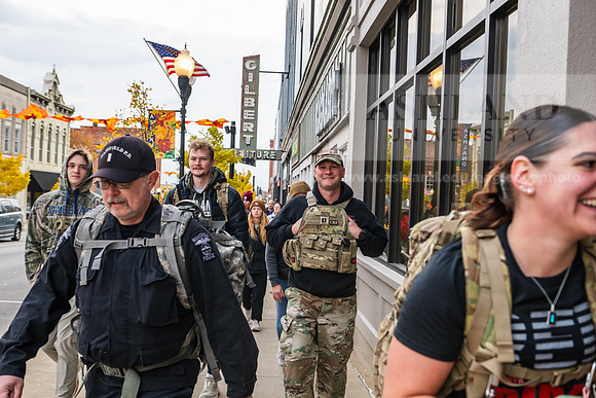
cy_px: 199
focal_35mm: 40
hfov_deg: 48.4
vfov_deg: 33.4
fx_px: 662
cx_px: 298
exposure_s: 1/320
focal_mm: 40
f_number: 5
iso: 640
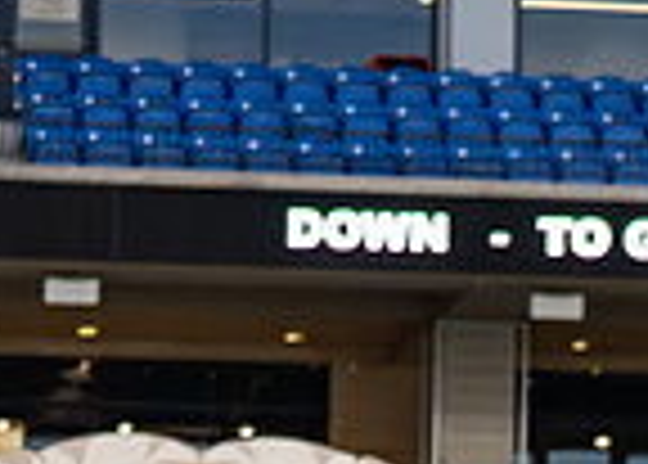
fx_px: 7052
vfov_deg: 3.7
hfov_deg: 5.2
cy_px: 1018
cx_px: 1245
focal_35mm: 383
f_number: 2.8
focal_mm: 70
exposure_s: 1/1250
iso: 1250
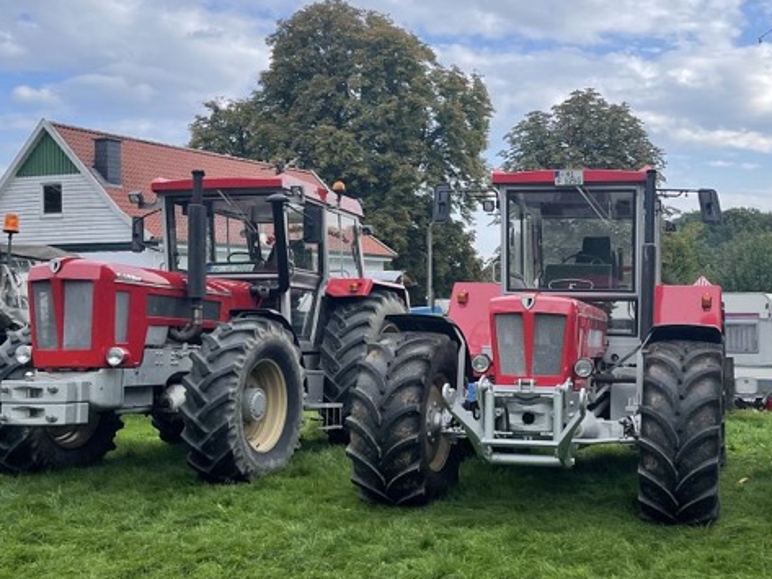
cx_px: 553
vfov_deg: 32.9
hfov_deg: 42.0
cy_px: 303
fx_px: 982
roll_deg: -0.8
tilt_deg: -2.6
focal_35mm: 44
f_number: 1.6
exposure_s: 1/2203
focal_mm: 5.1
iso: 32
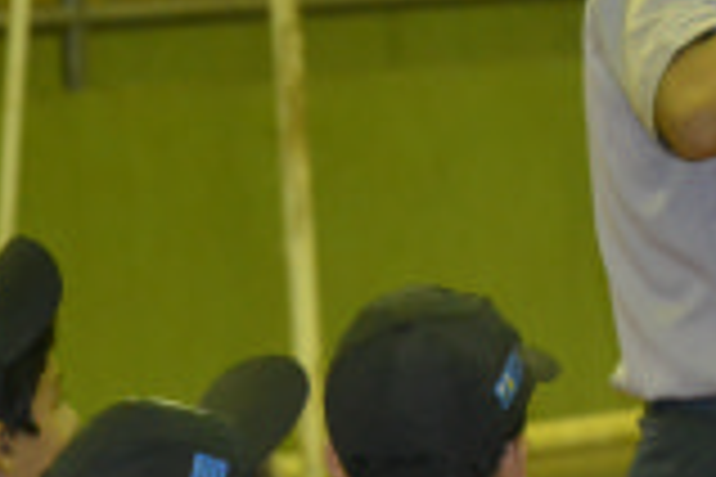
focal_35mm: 527
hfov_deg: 3.9
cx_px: 919
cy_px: 223
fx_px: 10481
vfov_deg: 2.6
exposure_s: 1/60
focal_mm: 112
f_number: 5.6
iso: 3200
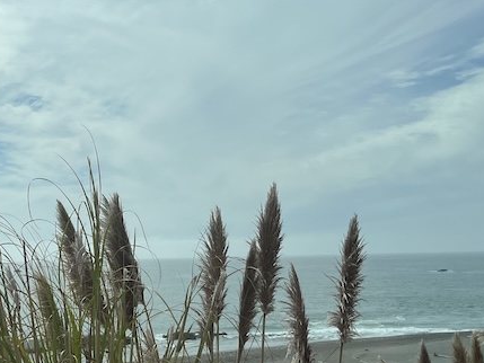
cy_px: 197
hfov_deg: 30.2
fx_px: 867
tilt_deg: +3.1
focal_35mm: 62
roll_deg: +1.3
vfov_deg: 23.7
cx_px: 74
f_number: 1.6
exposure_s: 1/10870
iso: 50
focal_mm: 5.1
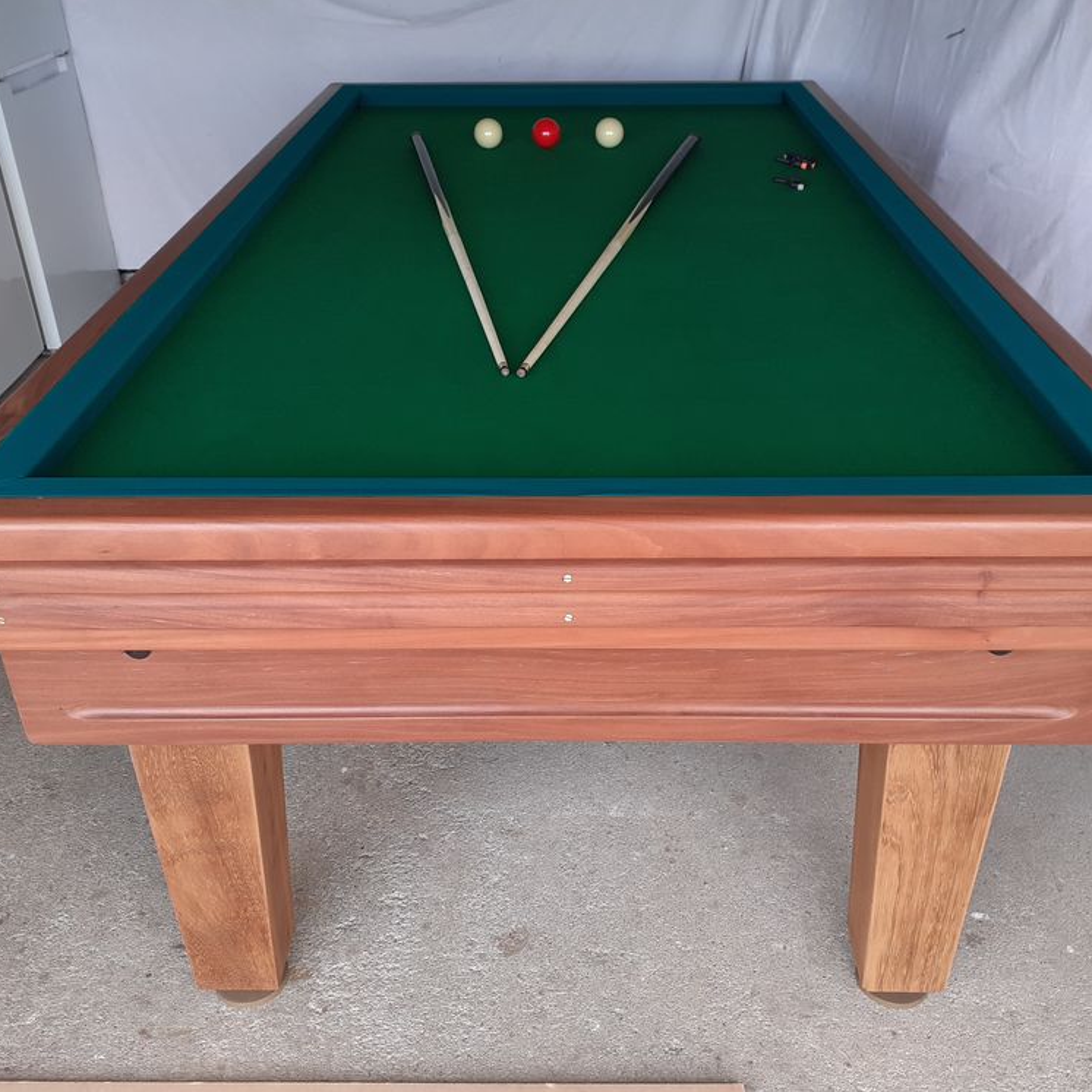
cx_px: 584
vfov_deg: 51.1
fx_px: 1142
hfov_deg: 51.1
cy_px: 545
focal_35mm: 32
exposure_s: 1/50
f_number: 1.9
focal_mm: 3.6
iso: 40
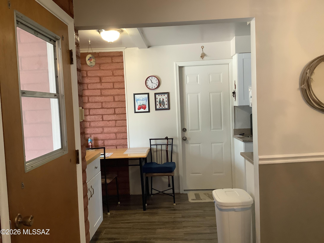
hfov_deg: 58.4
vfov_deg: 45.4
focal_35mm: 31
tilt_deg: -4.4
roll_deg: +2.3
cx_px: 162
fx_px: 290
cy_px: 122
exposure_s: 1/60
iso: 250
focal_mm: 3.3
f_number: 2.4
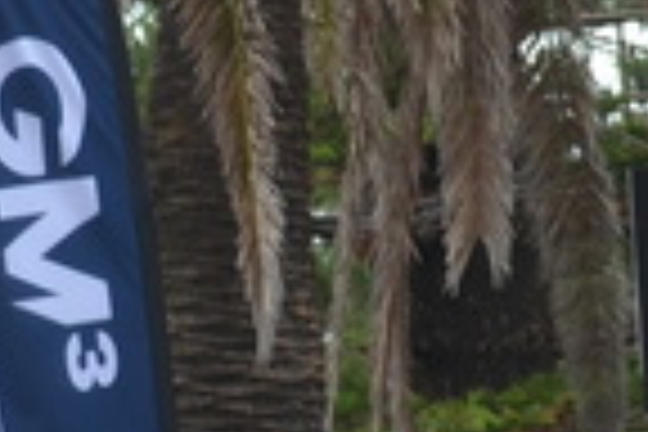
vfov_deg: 1.5
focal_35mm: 890
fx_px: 16028
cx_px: 1098
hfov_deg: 2.3
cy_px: 1064
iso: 200
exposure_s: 1/125
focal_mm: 85
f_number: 5.6
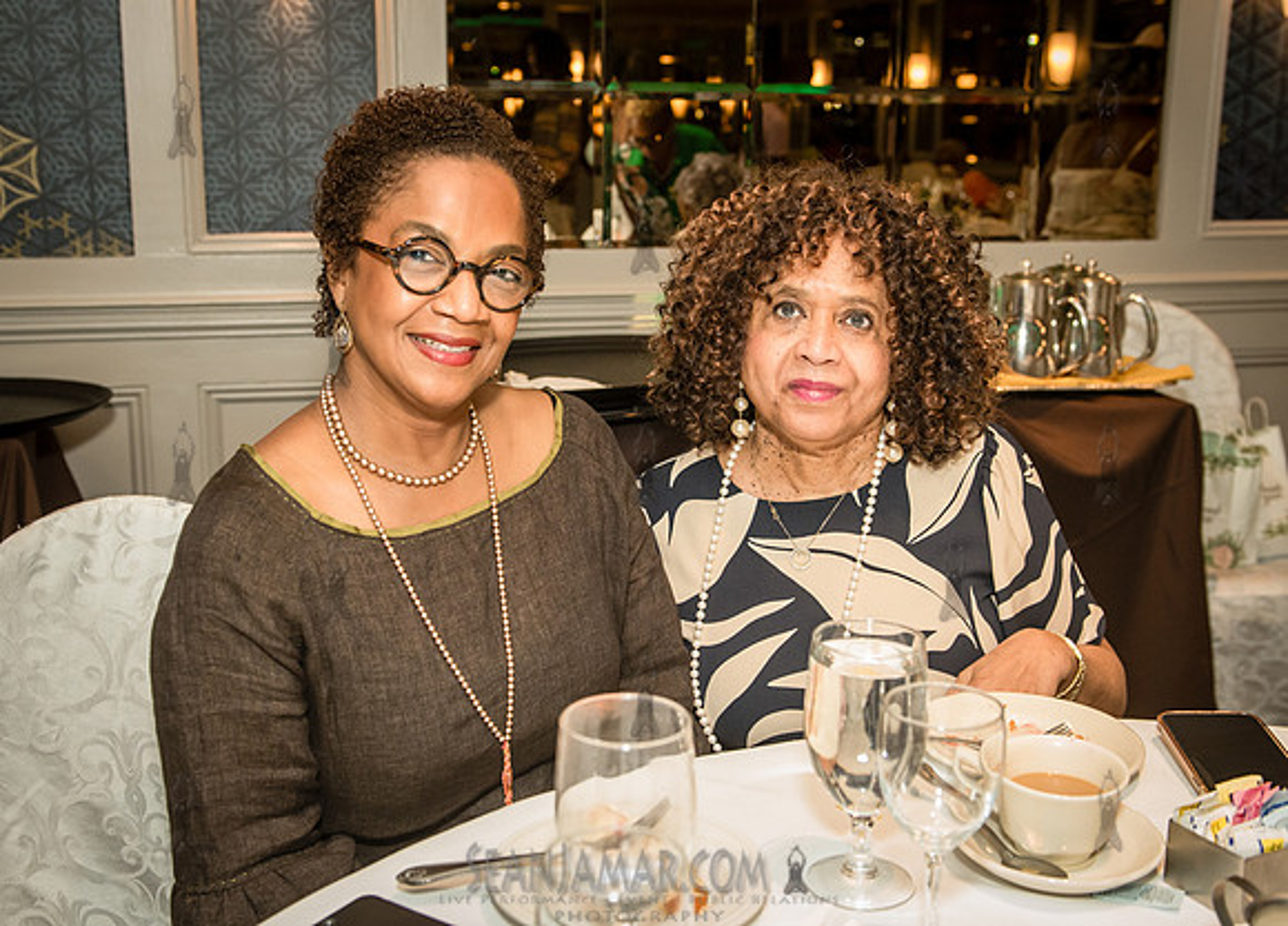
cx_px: 611
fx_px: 1527
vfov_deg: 33.7
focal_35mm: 42
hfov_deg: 45.7
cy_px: 447
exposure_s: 1/160
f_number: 3.5
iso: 1600
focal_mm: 32
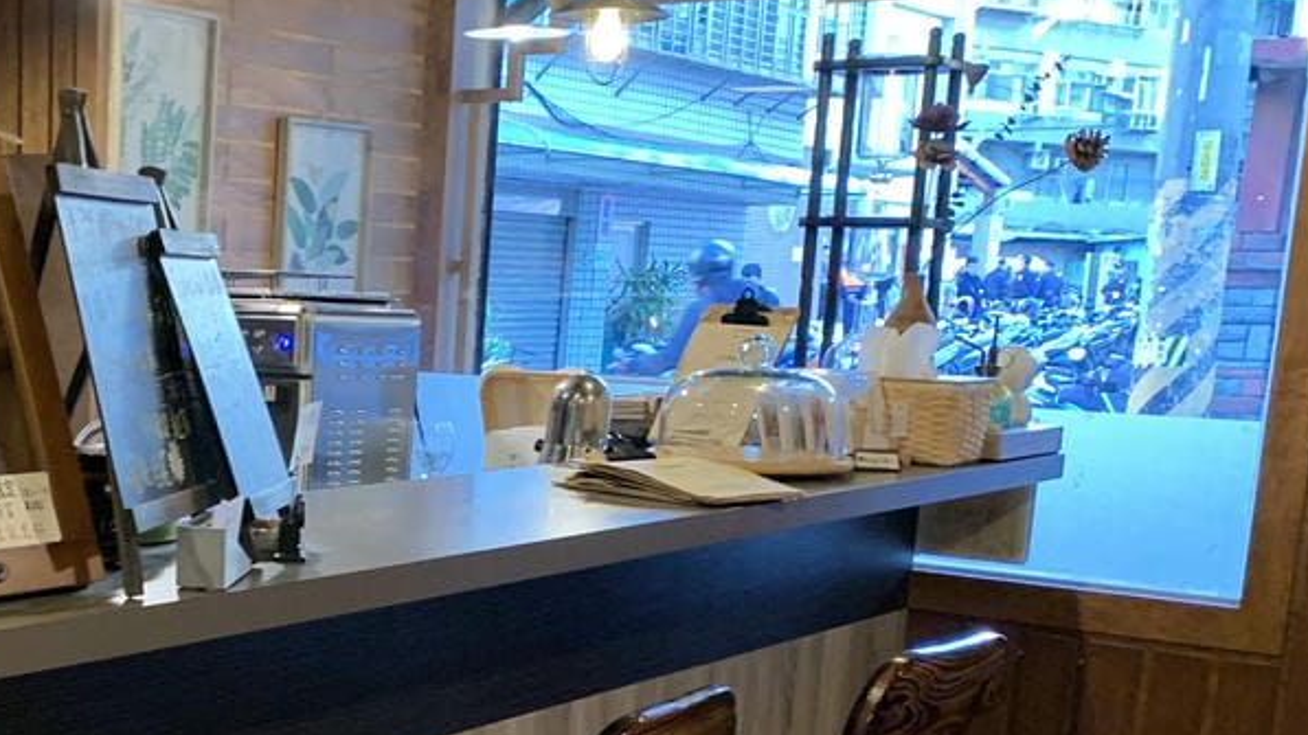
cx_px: 165
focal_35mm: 57
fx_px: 1977
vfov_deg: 20.4
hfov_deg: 34.8
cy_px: 724
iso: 500
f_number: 1.8
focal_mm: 4.25
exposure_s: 1/30
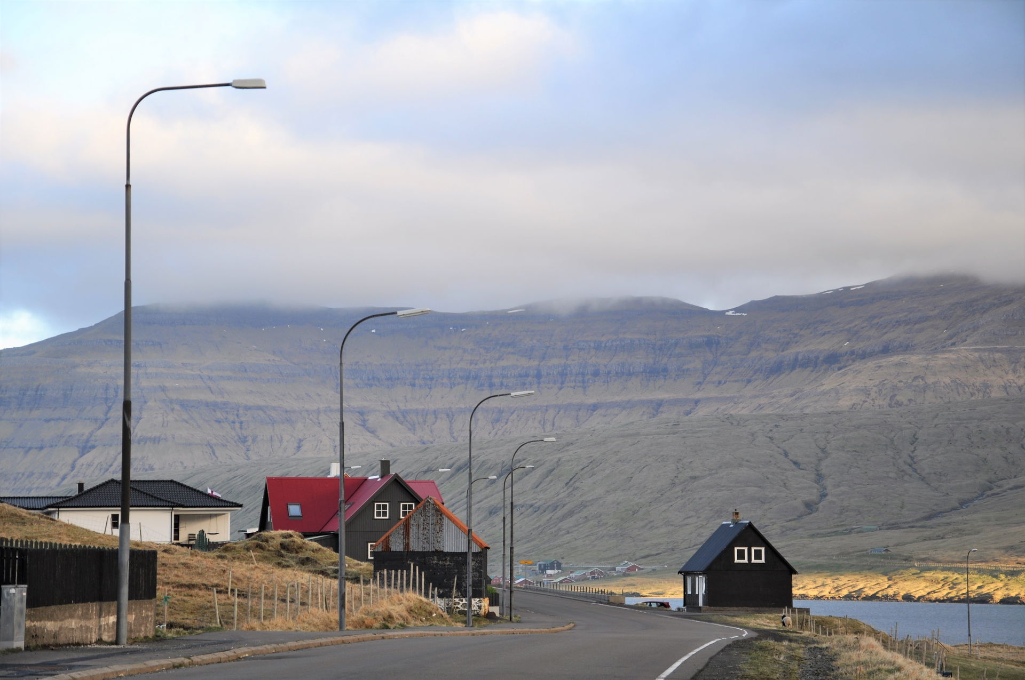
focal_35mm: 112
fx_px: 3199
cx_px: 512
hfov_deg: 18.2
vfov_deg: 12.1
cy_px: 340
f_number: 6.3
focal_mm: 75
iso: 200
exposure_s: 1/160
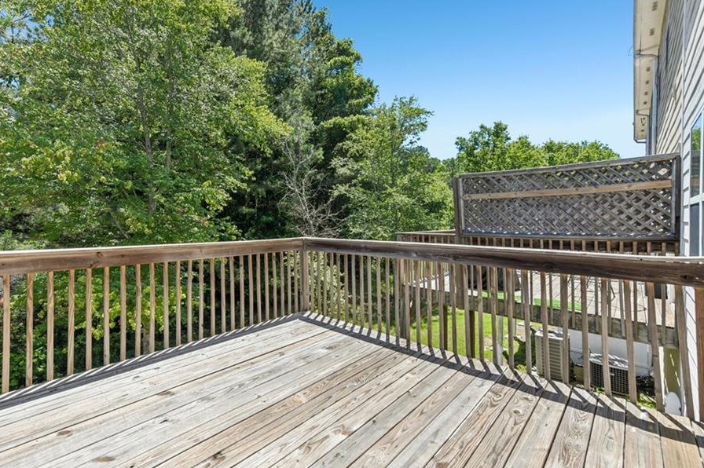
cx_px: 331
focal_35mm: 16
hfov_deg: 96.7
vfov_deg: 73.6
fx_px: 313
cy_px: 223
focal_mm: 14
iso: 400
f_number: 8
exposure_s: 1/1250
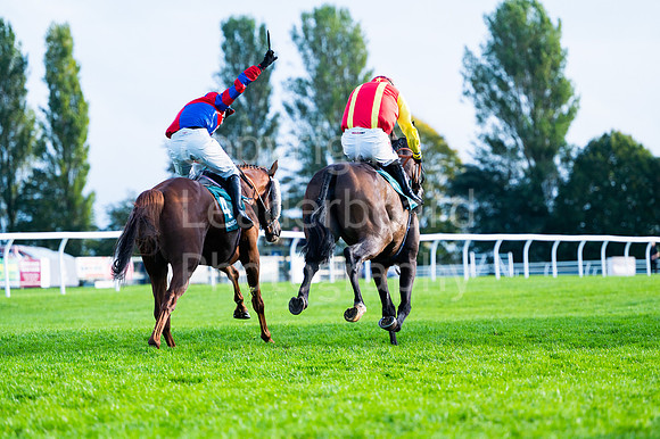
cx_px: 330
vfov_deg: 7.4
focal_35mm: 185
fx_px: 3390
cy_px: 220
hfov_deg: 11.1
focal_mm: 185
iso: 400
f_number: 4
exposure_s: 1/3200
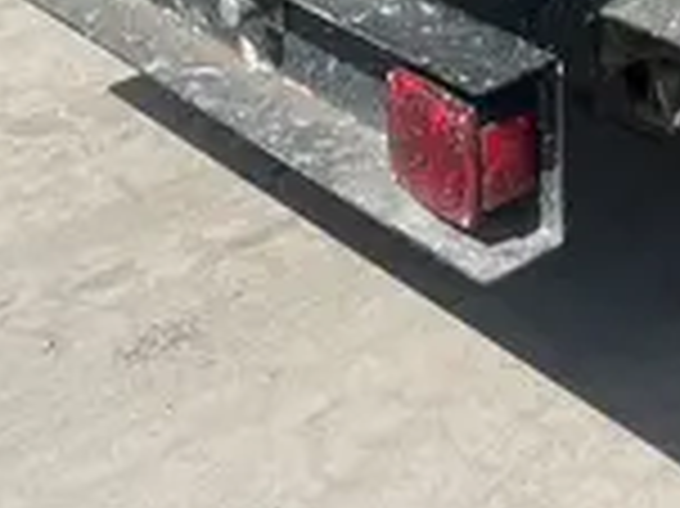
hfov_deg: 20.1
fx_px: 1865
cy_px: -339
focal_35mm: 95
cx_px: 657
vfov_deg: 14.1
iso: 50
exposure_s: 1/5556
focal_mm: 5.1
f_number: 1.6
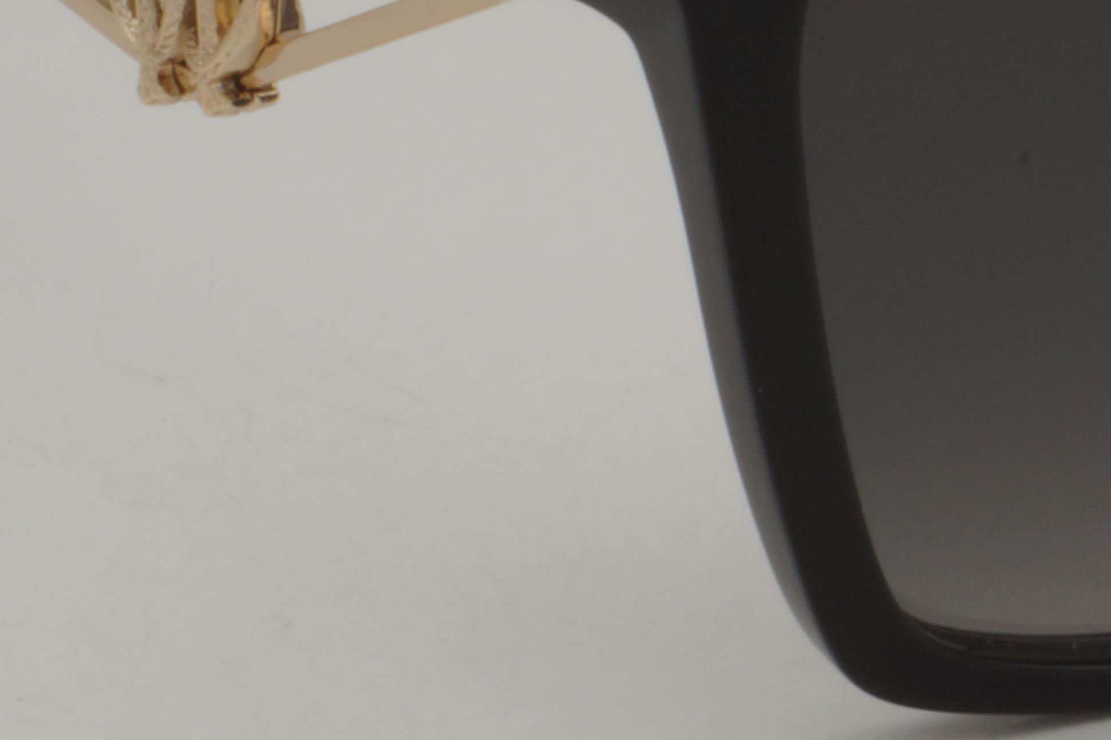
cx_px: 1135
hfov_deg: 9.7
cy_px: 68
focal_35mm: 210
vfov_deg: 6.5
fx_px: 6465
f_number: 36
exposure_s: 1/3
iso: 100
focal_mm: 45
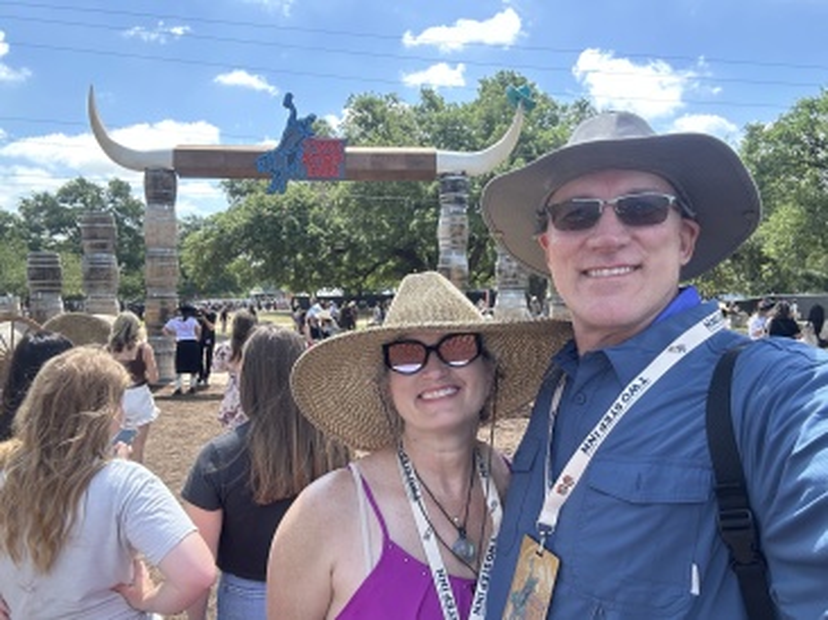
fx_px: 550
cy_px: 310
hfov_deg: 74.0
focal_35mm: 23
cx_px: 414
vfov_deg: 58.8
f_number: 1.9
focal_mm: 2.69
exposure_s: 1/349
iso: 25
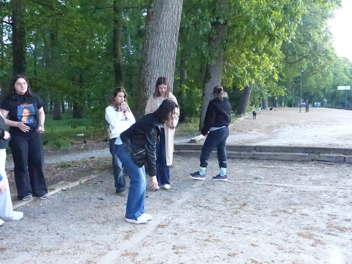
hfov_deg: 51.4
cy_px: 132
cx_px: 176
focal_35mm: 36
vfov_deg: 39.7
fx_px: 366
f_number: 2.8
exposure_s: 1/125
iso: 2500
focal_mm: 6.4
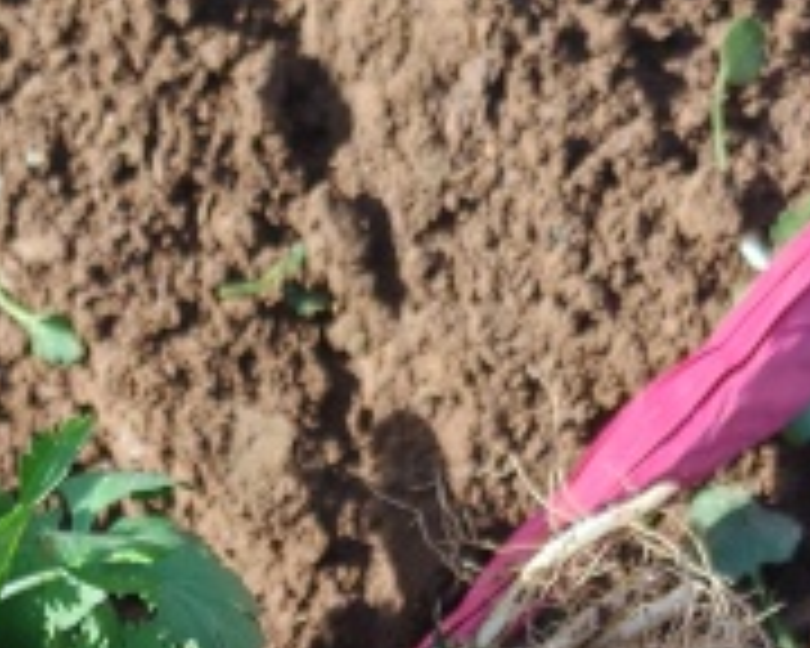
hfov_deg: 15.3
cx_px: 378
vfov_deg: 11.2
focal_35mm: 126
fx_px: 3021
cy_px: 1274
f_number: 1.95
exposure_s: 1/910
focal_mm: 5.52
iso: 50
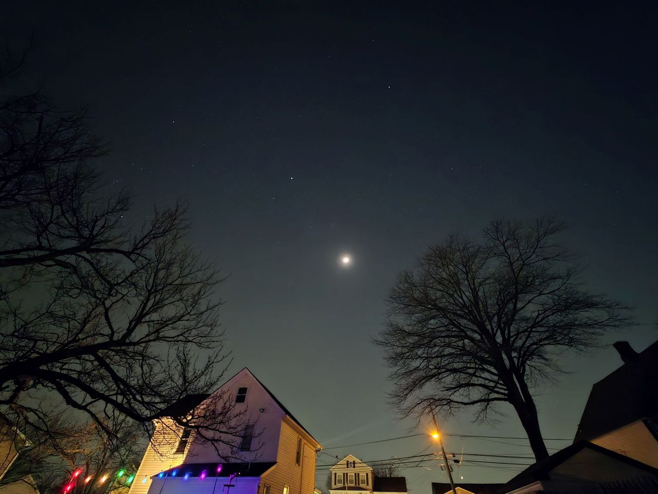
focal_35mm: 13
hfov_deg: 106.2
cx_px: 329
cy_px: 247
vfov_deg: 89.9
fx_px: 247
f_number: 1.9
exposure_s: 1/4
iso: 2500
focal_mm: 2.2
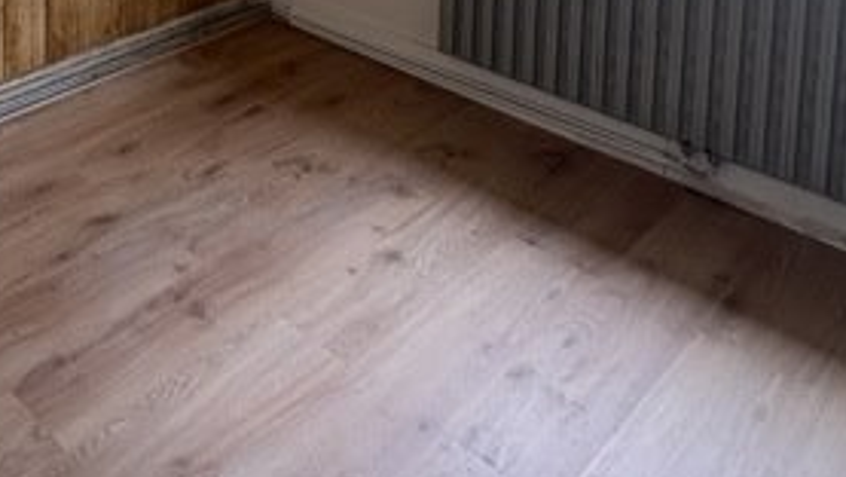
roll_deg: -0.1
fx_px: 987
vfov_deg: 21.3
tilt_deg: -4.2
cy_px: -300
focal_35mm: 44
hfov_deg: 40.7
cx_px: 3
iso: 125
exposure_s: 1/136
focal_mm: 2.22
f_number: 2.2
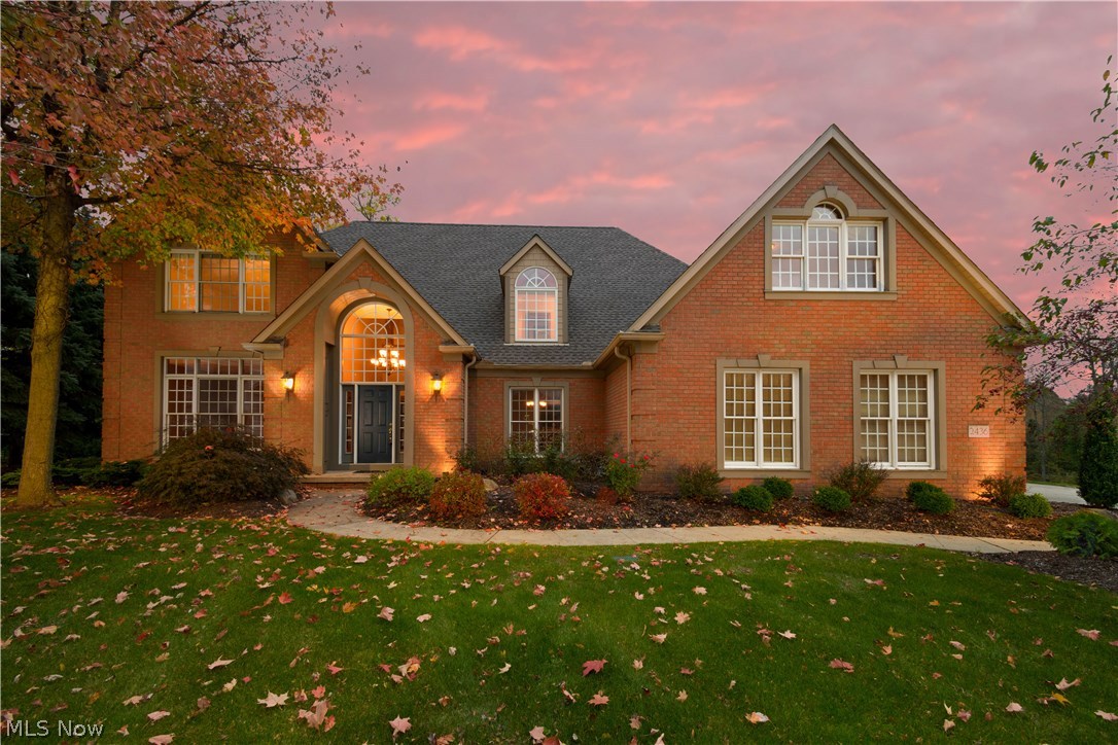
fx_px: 466
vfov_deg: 77.3
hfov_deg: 100.4
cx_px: 559
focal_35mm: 15
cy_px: 372
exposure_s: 1/6
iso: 320
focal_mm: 10
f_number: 7.1
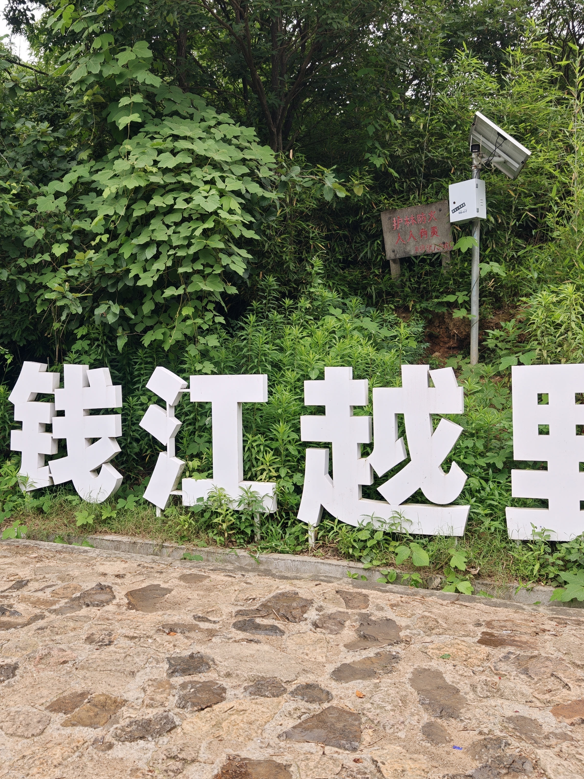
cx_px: 180
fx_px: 697
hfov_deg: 44.6
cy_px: 393
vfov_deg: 58.4
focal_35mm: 31
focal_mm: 8.67
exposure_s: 1/60
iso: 64
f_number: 1.8
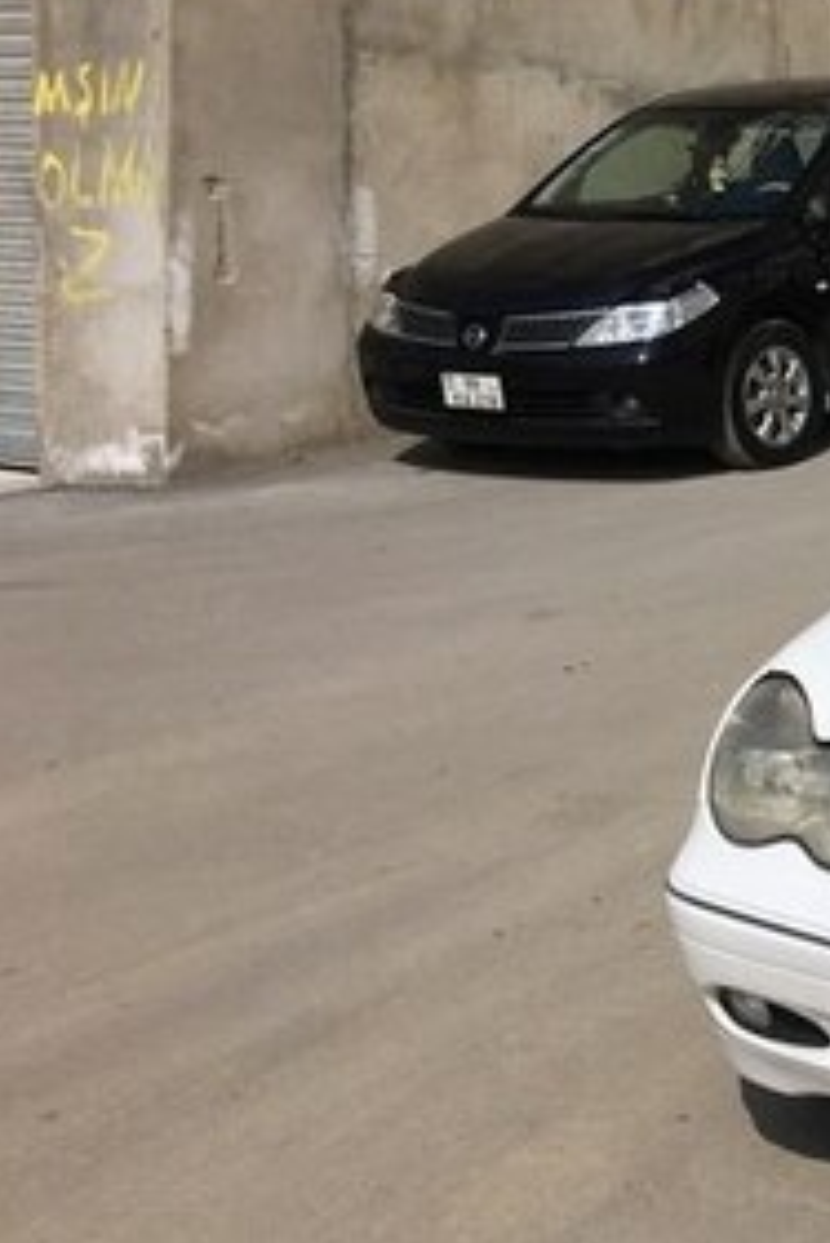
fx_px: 2452
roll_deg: -2.8
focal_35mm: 71
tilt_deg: -6.1
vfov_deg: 28.4
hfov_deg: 16.7
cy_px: 539
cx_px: 1389
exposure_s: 1/5128
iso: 25
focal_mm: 4.15
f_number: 2.2
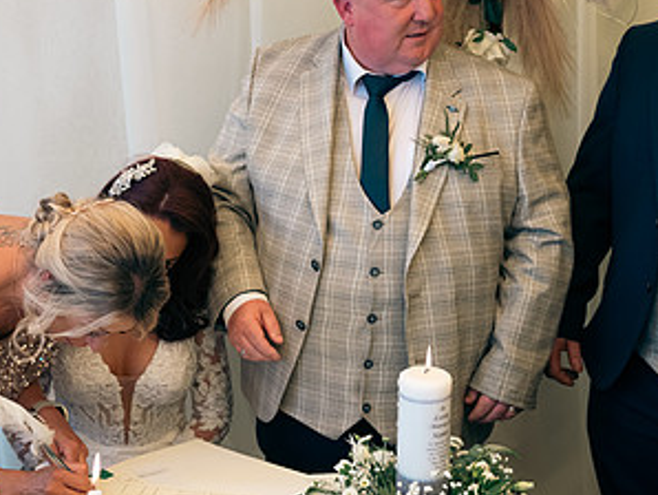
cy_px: 200
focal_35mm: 58
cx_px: 272
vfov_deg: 25.2
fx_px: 1103
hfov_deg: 33.1
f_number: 3.5
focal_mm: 31
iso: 250
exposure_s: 1/250
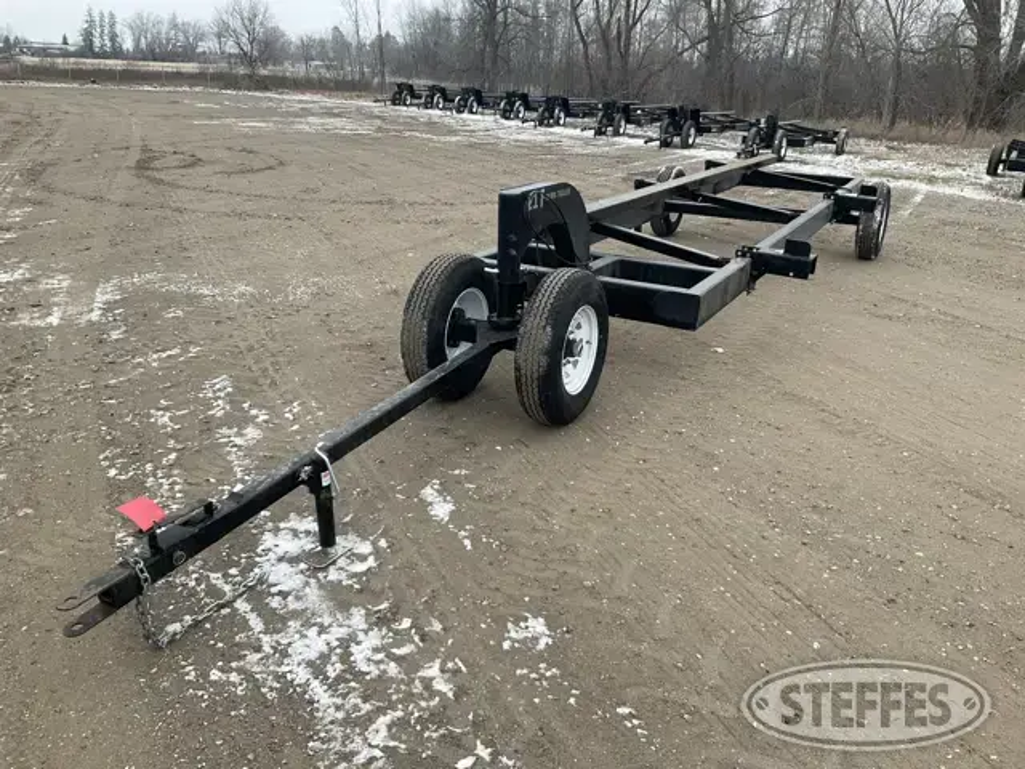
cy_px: 384
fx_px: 859
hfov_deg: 61.7
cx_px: 512
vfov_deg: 48.2
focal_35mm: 29
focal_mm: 3
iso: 25
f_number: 1.8
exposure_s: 1/277
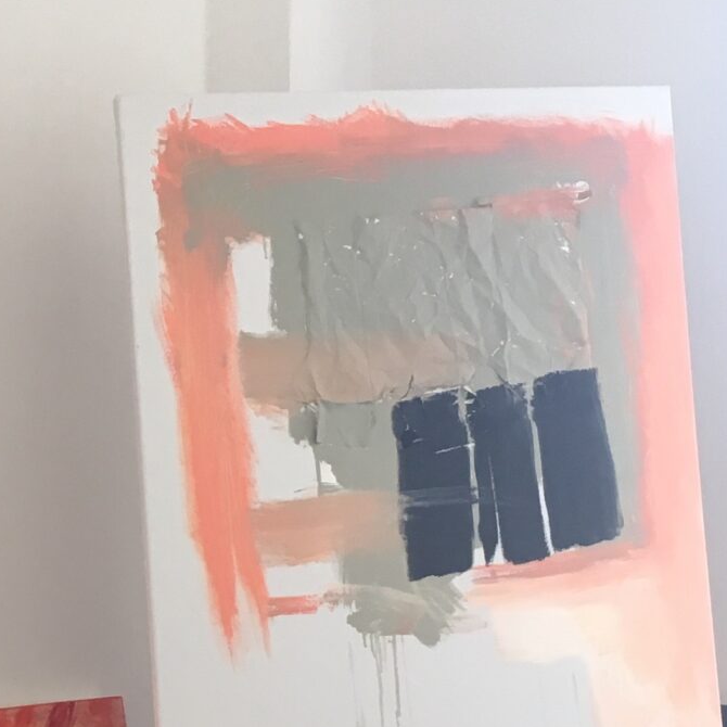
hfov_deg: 16.7
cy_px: 652
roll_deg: +0.2
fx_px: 2329
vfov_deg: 17.5
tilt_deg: -5.0
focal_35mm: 98
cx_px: -235
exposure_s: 1/30
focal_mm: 4.15
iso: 64
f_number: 2.2
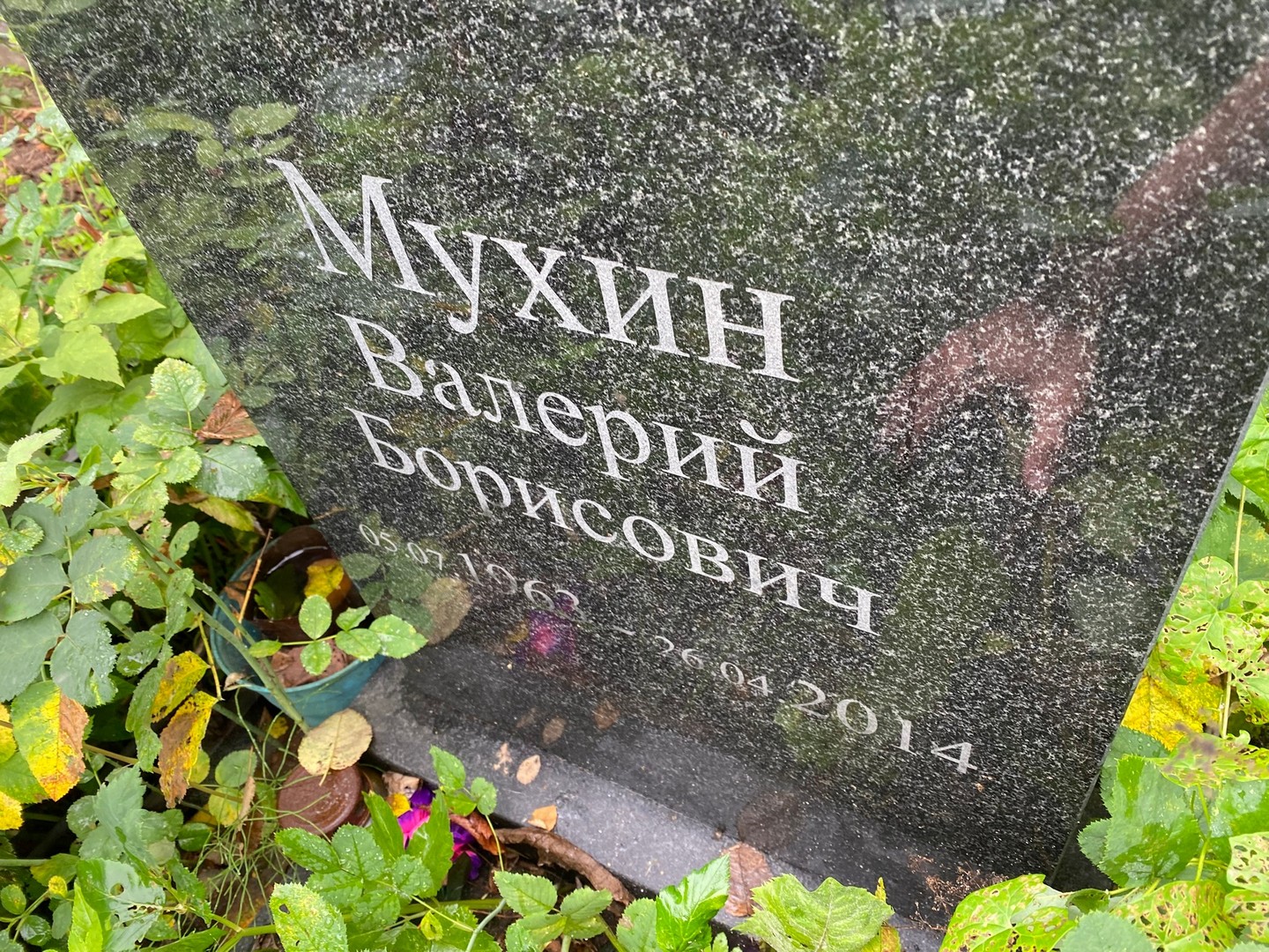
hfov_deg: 67.3
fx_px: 953
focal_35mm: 26
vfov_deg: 53.1
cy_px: 476
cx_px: 634
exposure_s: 1/121
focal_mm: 4.25
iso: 100
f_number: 1.8
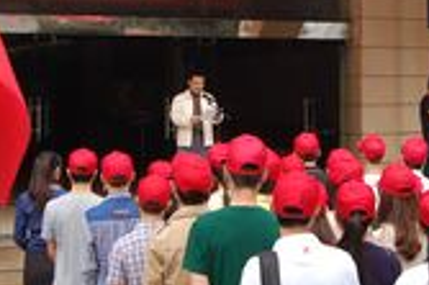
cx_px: 247
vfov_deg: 13.1
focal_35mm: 104
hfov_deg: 19.7
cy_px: 21
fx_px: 1232
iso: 400
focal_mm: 23
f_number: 8
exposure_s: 1/250
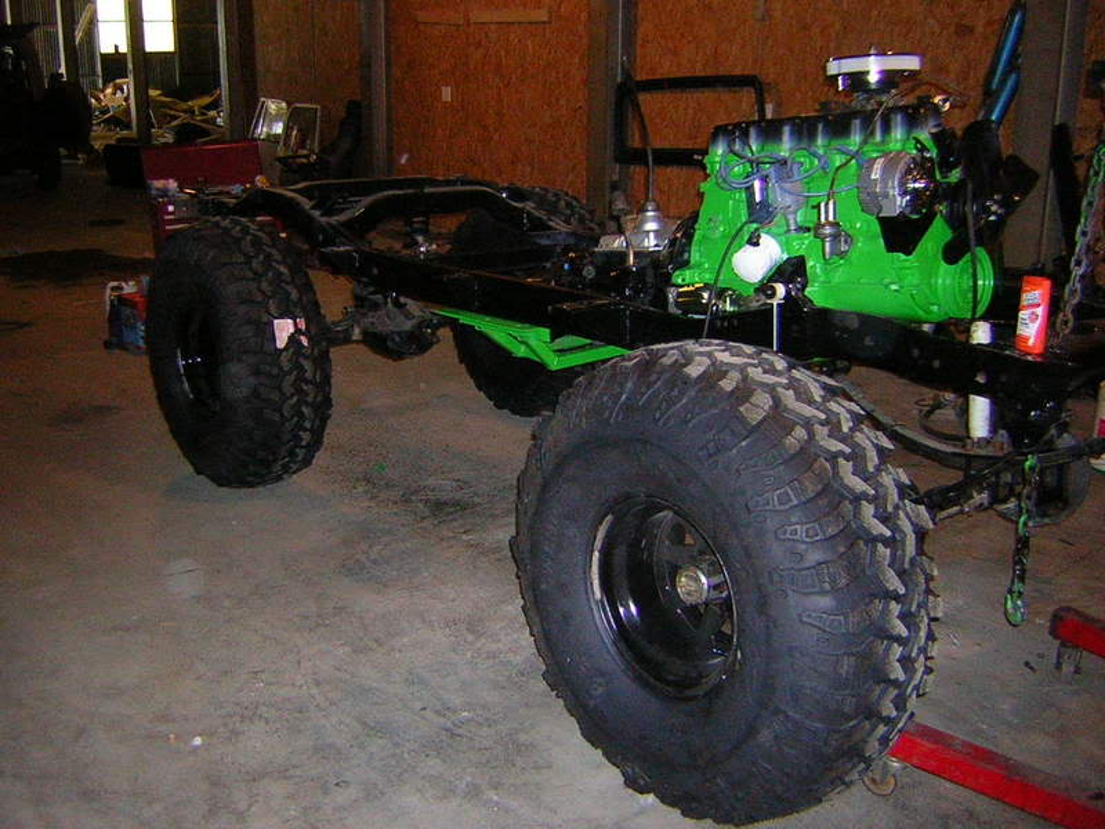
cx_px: 552
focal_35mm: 36
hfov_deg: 51.4
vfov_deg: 39.7
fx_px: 1149
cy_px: 414
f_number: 2.6
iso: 200
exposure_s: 1/60.1
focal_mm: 4.7
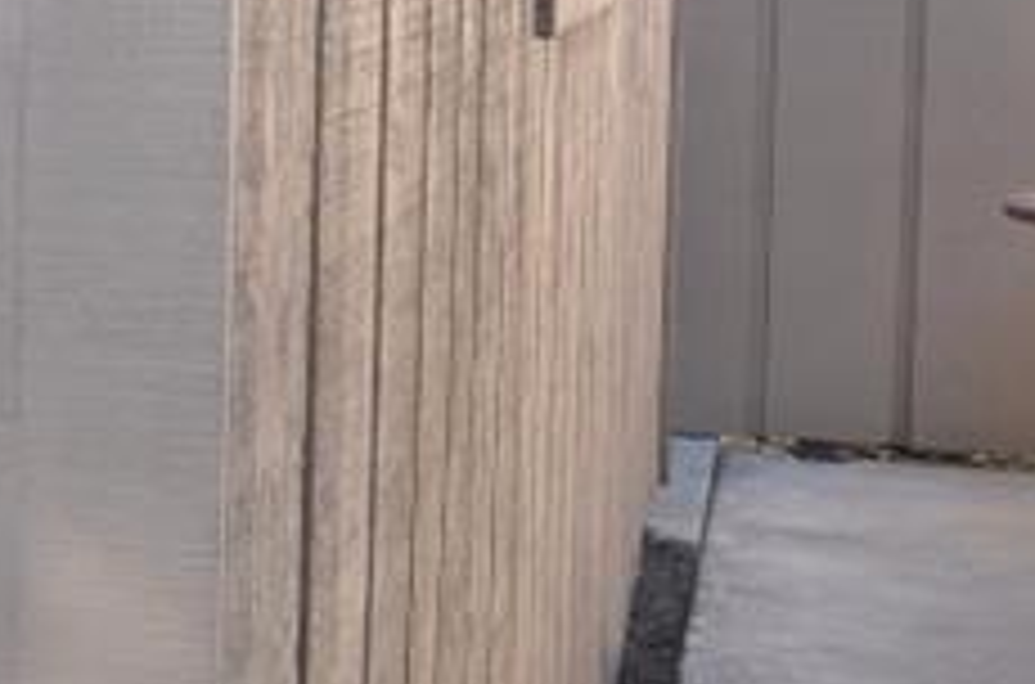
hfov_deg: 13.9
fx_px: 3229
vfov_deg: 12.0
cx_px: -1305
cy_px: 151
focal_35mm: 113
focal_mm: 11.5
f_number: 5.6
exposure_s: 1/125
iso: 200
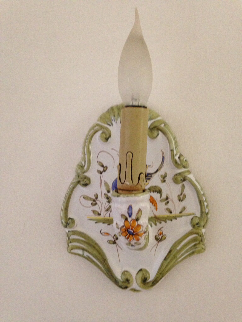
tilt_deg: +1.0
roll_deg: -1.5
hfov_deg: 42.9
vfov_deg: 55.4
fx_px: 308
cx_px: 121
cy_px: 161
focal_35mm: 33
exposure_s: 1/20
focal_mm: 4.12
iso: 400
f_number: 2.4
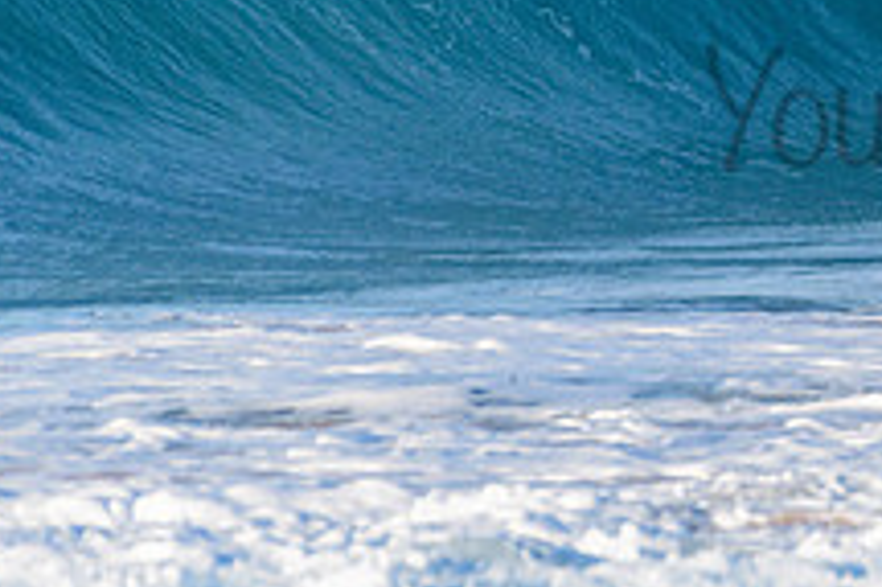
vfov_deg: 1.0
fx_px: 33049
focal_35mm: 1350
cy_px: 72
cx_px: 1128
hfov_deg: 1.5
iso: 280
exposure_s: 1/2000
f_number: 5.6
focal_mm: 500
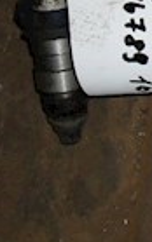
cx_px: 437
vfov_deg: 12.1
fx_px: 1132
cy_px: 10
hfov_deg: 7.0
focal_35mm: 171
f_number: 3.2
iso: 200
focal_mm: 6.3
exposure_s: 1/45
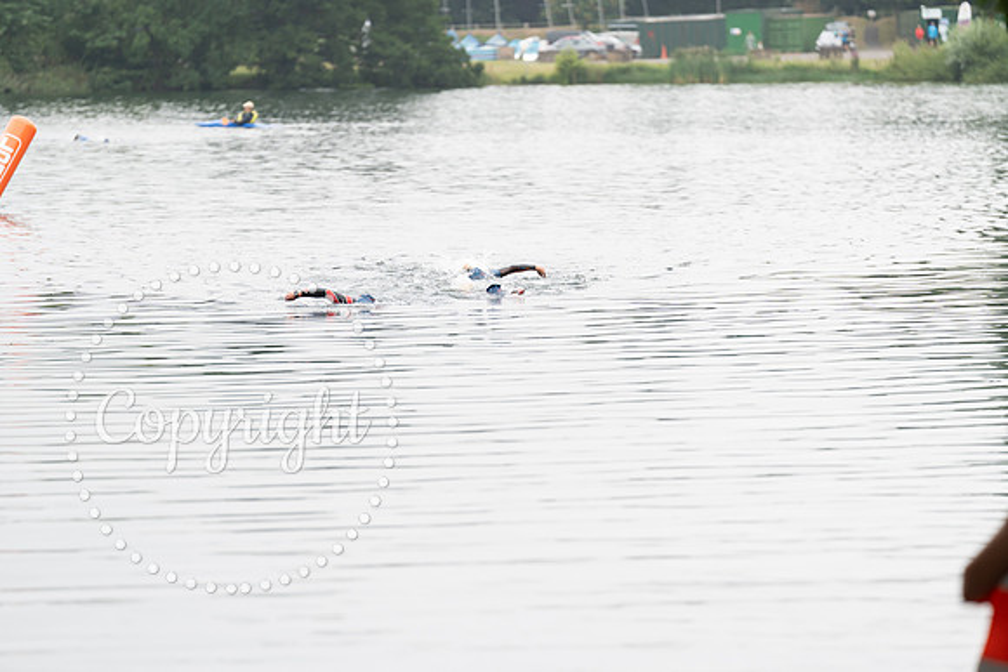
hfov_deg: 10.3
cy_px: 336
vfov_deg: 6.9
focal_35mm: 200
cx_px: 504
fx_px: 5601
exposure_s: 1/400
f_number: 3.2
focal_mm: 200
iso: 320
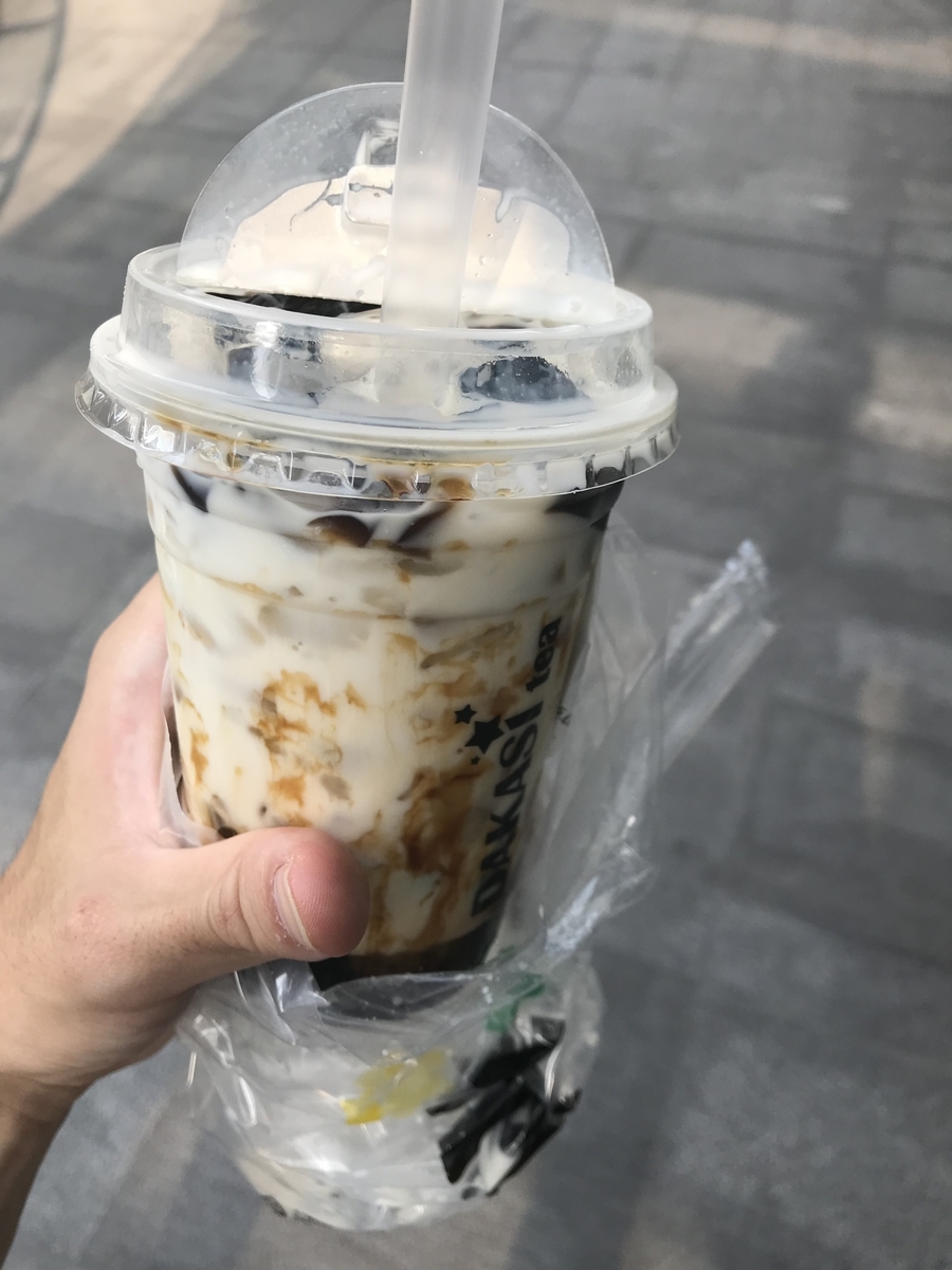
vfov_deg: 63.4
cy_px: 635
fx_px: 1027
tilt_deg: -49.0
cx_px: 476
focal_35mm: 28
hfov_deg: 49.7
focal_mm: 3.99
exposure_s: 1/246
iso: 20
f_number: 1.8
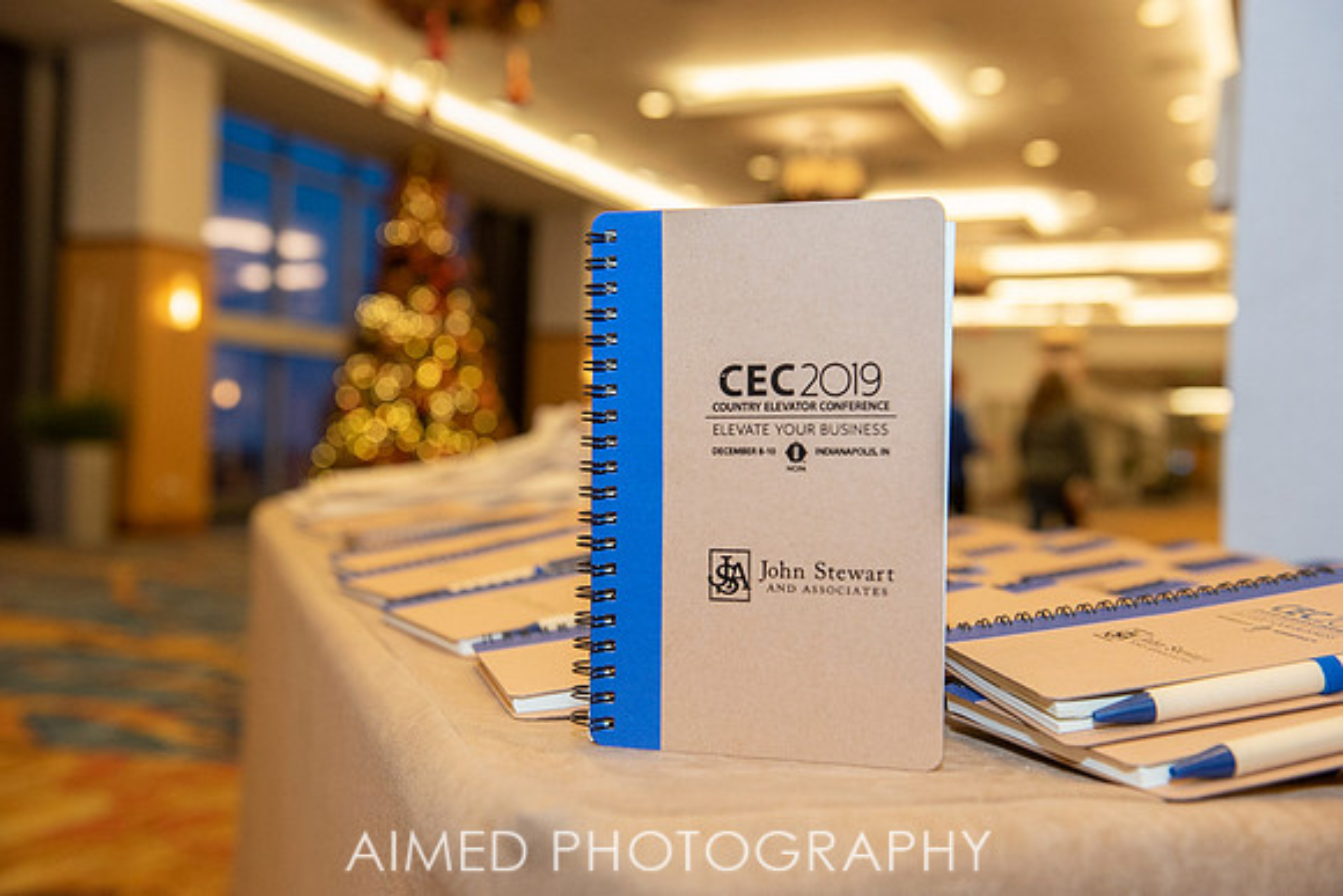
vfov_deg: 33.0
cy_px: 448
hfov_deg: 47.8
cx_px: 672
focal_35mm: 41
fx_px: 1514
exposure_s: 1/200
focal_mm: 40
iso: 1250
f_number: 4
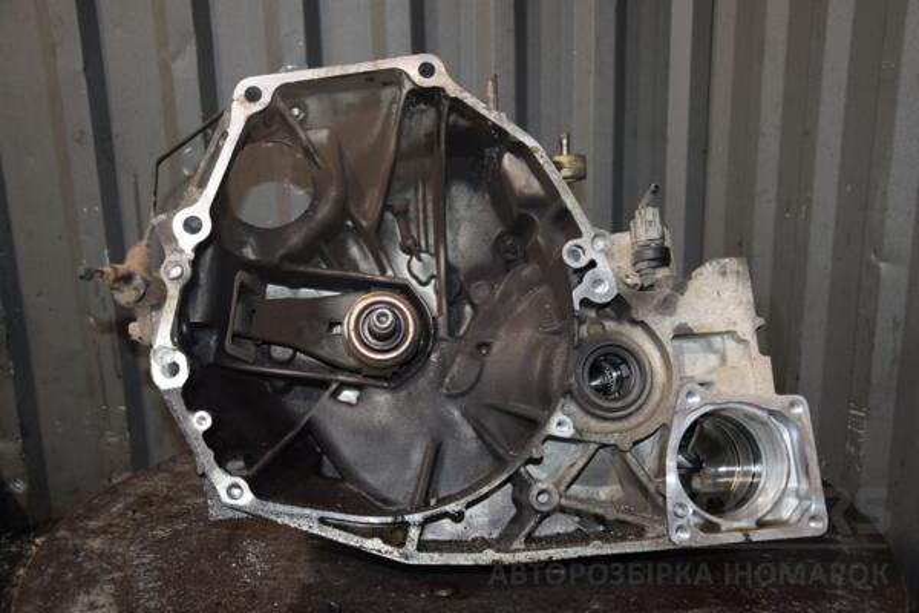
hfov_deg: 49.6
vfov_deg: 34.2
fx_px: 996
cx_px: 460
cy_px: 306
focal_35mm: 39
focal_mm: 26
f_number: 5
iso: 800
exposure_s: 1/60
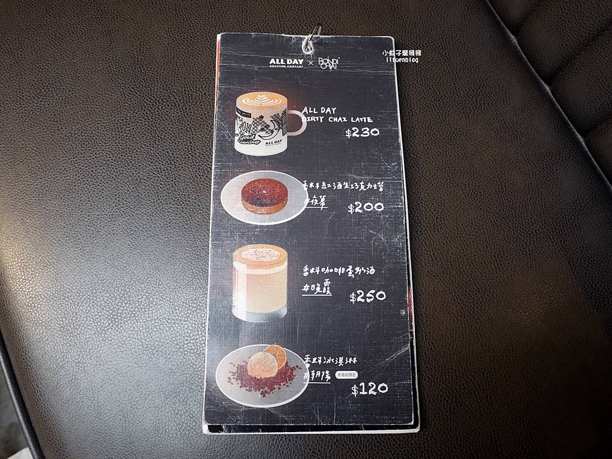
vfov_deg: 49.8
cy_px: 230
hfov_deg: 63.4
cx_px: 306
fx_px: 495
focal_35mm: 28
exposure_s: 1/60
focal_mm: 14
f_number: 2.5
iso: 250
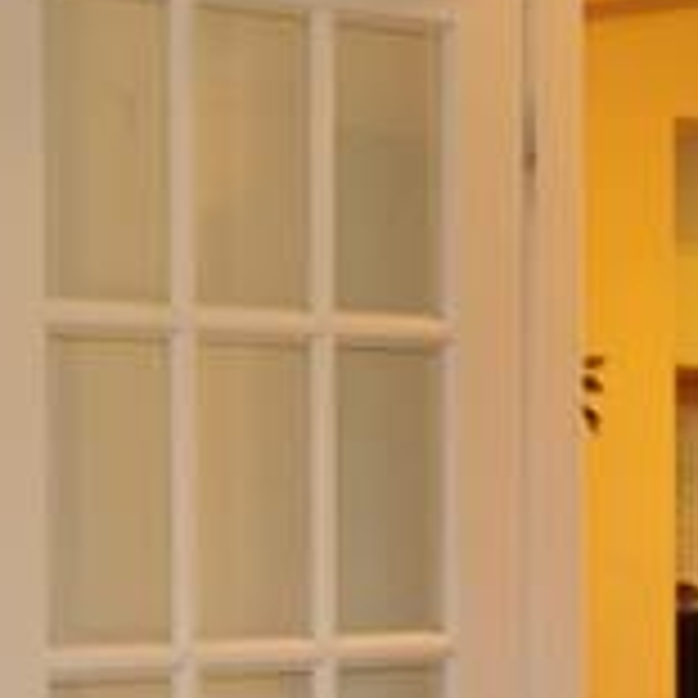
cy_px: 626
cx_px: 1072
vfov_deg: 10.8
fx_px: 3673
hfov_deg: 10.5
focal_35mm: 161
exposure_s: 1/20
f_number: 4
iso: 800
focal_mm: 18
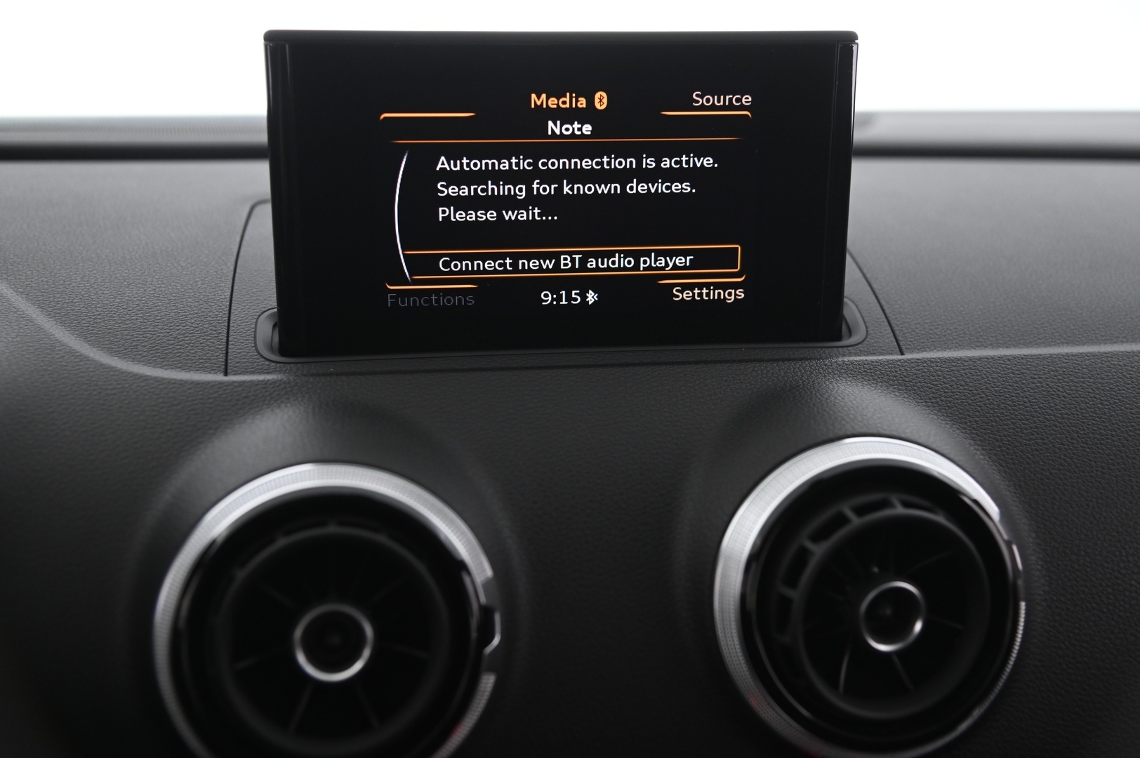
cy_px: 379
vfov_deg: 28.0
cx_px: 570
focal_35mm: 48
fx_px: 1519
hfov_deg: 41.1
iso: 2000
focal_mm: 48
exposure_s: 1/20
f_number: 4
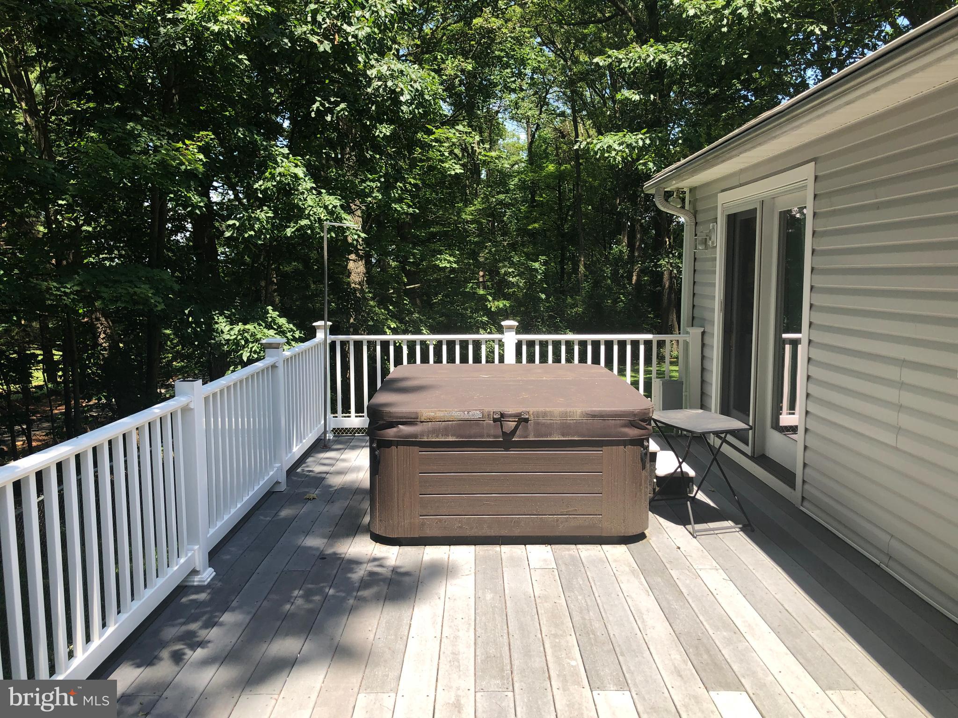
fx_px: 775
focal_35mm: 28
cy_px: 359
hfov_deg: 63.4
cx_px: 479
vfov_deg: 49.7
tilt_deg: -5.3
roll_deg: +0.4
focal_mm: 3.99
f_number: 1.8
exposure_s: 1/454
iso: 20
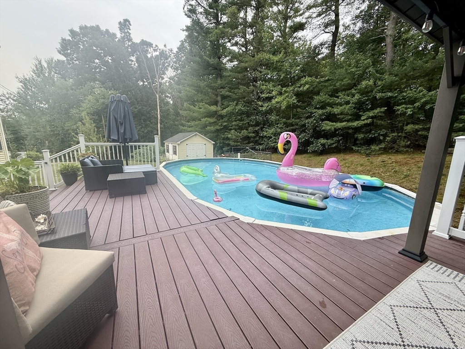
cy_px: 174
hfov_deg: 102.1
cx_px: 232
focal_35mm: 14
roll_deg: -0.8
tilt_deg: -10.1
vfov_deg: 85.7
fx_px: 188
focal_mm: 2.22
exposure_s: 1/297
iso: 50
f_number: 2.2
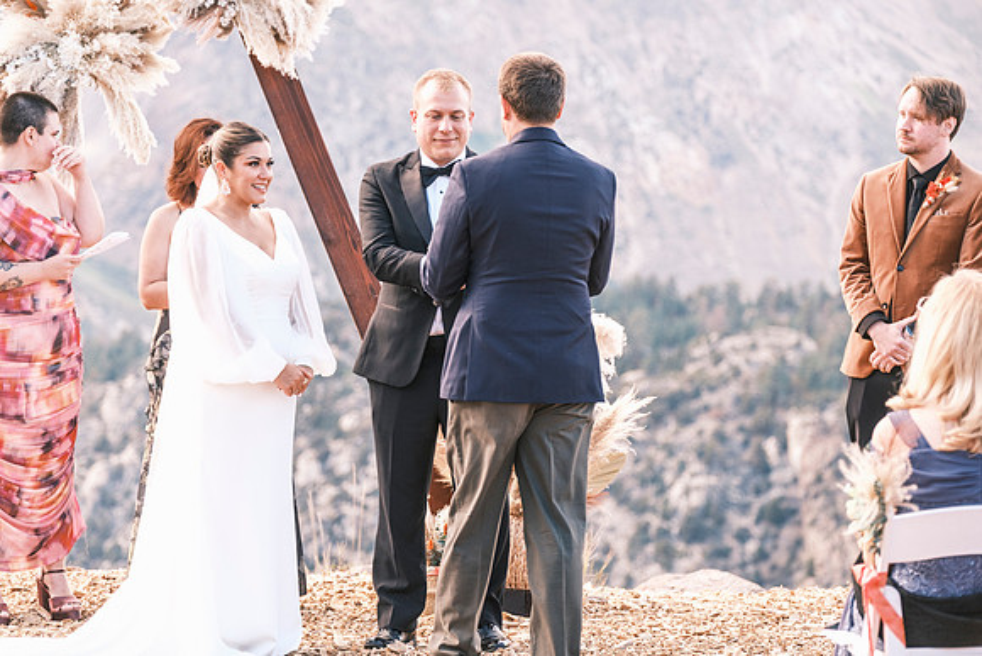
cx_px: 491
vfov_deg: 10.5
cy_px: 328
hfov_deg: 15.6
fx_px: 3574
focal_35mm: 131
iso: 400
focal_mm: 87.1
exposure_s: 1/500
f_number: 2.8
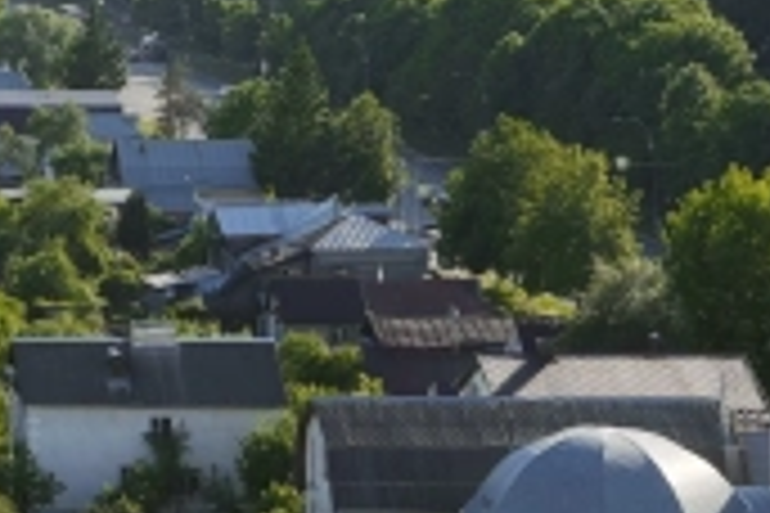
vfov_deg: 7.8
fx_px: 3593
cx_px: -572
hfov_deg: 11.4
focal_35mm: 168
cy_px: -486
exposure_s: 1/160
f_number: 9
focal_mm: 24
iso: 125
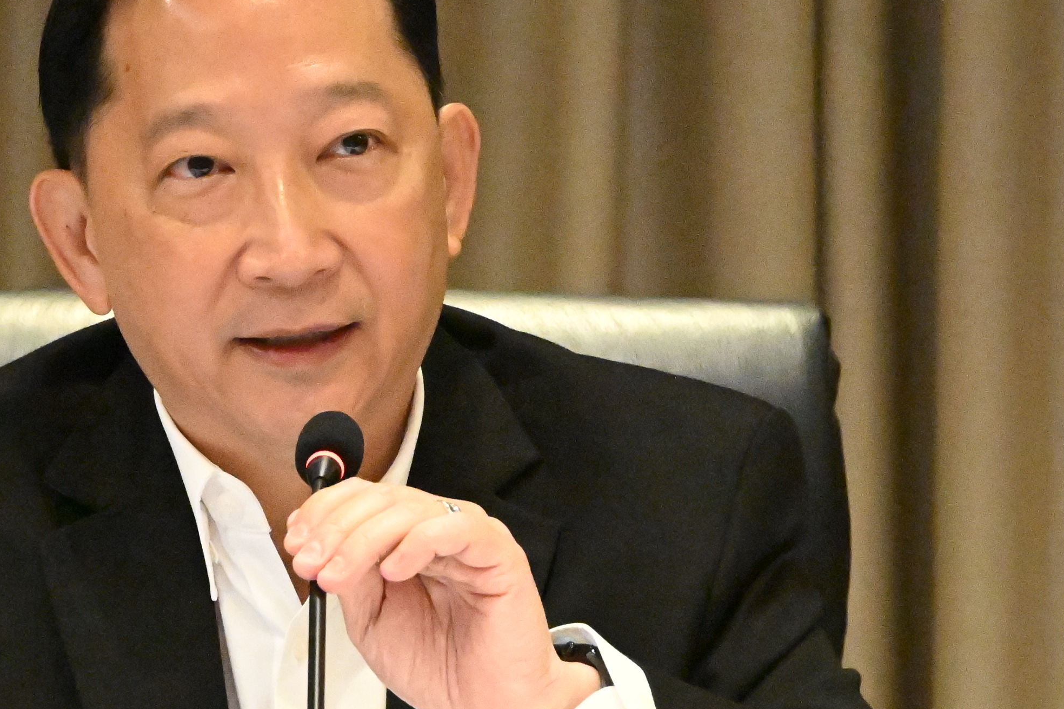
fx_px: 8777
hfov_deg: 6.9
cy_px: 470
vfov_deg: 4.6
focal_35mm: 297
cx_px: 517
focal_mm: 97
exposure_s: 1/500
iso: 25600
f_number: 6.3
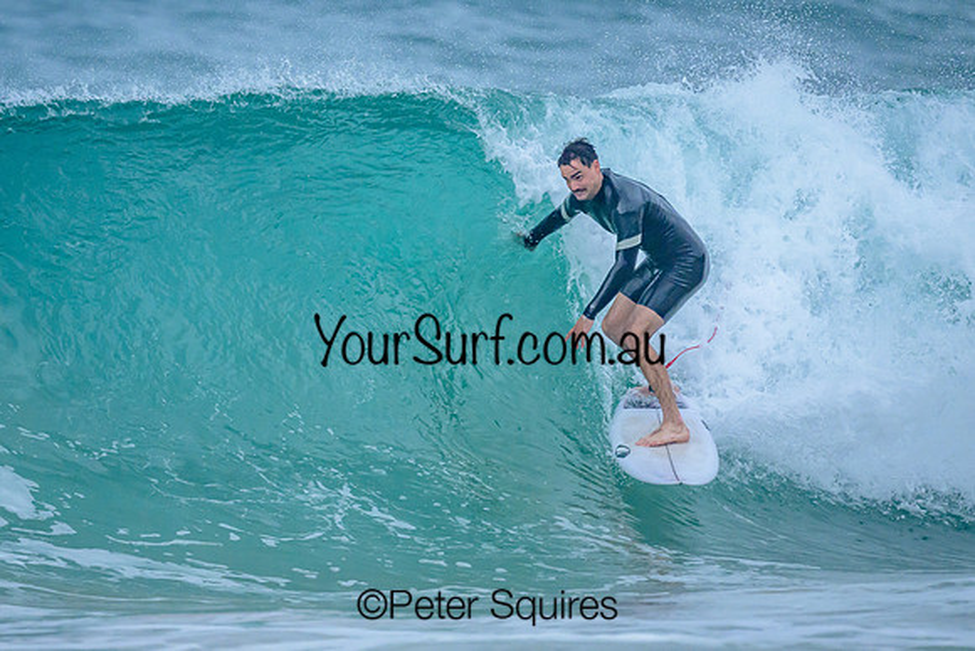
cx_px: 345
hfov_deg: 1.9
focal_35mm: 1094
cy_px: 301
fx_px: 29644
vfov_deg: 1.3
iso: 2000
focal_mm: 800
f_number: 6.3
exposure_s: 1/3200
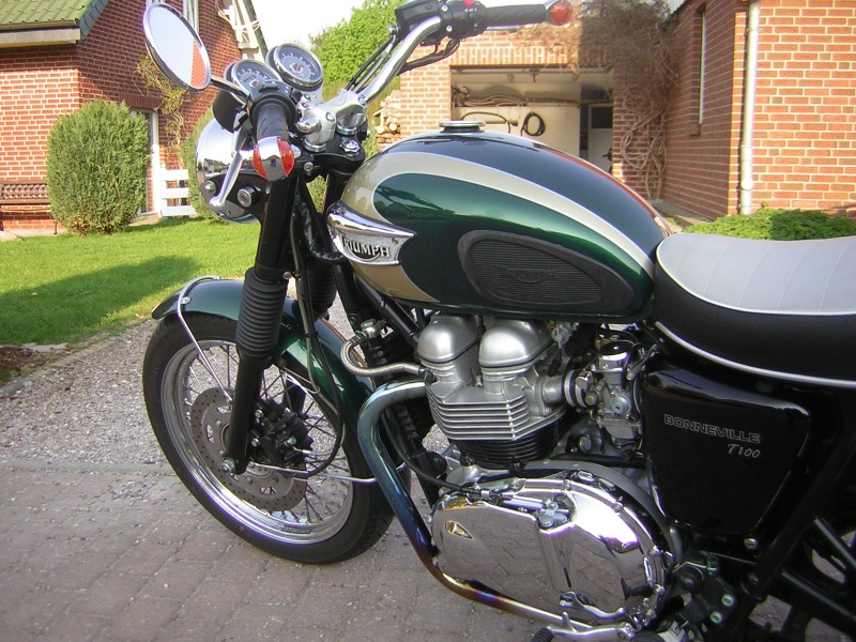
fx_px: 890
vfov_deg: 39.7
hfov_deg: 51.4
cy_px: 321
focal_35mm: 36
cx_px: 428
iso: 50
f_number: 2.6
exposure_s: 1/220
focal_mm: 4.7
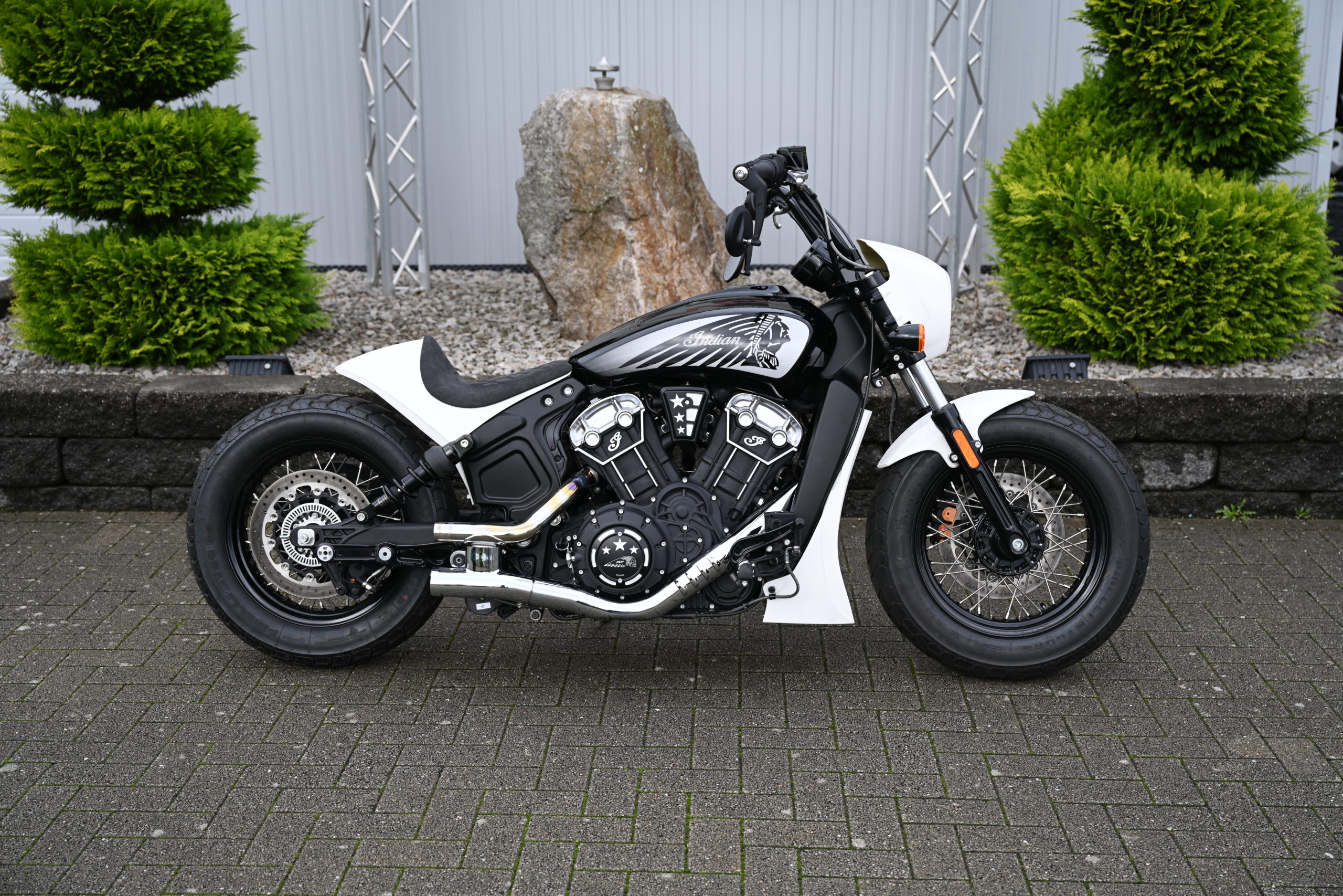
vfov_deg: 32.6
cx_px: 672
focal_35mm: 41
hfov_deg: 47.4
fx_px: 1530
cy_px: 448
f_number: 3.5
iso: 90
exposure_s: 1/320
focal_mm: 41
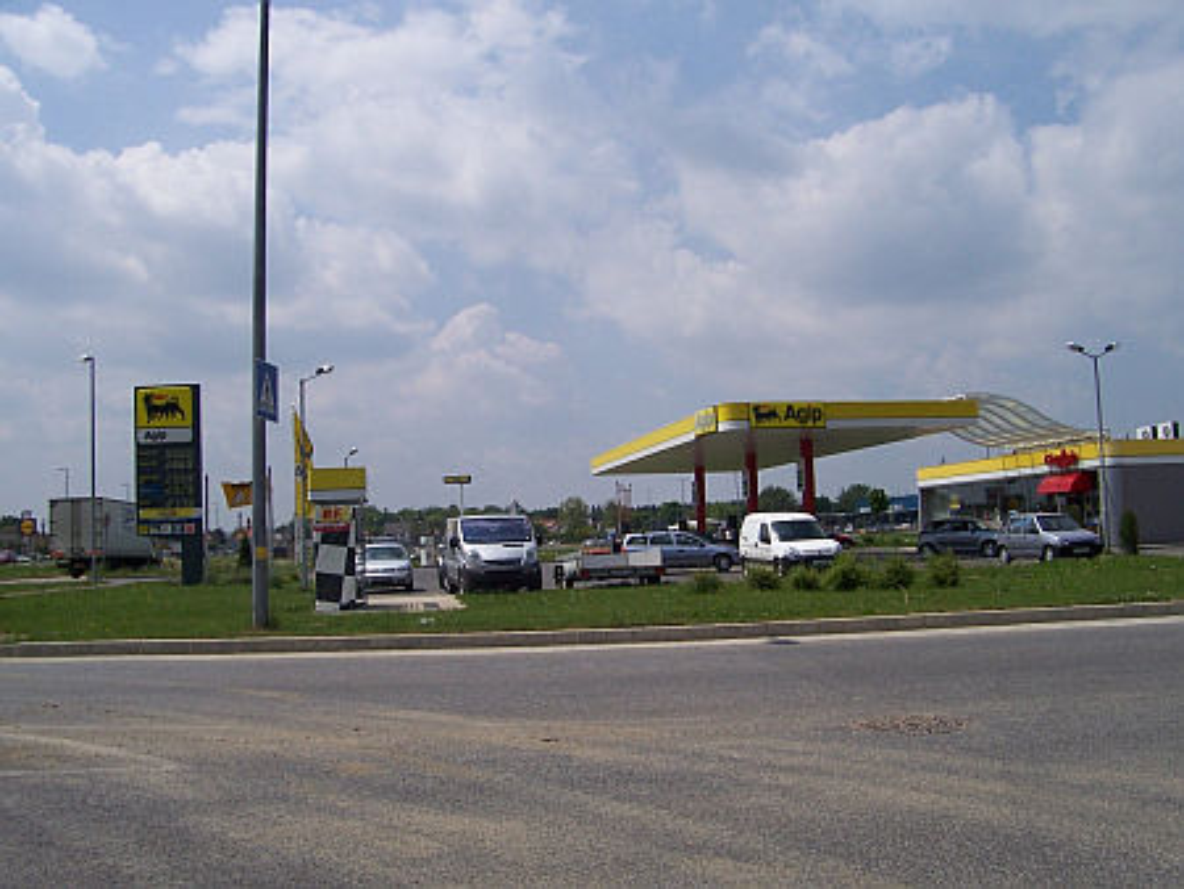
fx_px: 1164
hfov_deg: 53.9
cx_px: 592
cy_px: 444
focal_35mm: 34
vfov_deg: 41.8
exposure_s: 1/1000
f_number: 5.6
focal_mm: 5.6
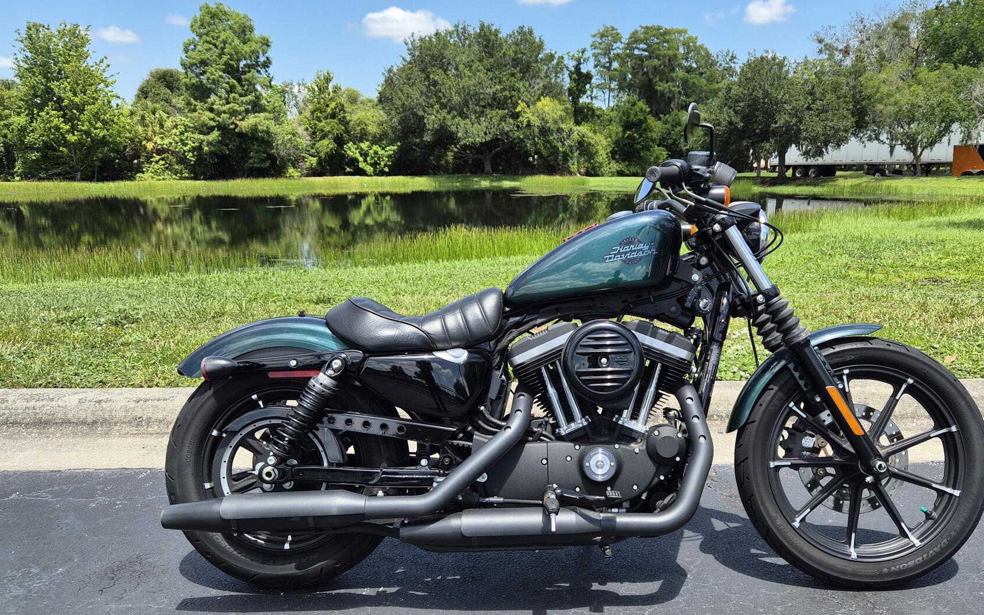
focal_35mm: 29
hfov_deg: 64.5
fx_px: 778
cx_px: 546
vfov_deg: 43.1
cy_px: 351
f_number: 1.8
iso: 80
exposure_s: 1/3216
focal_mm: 5.4
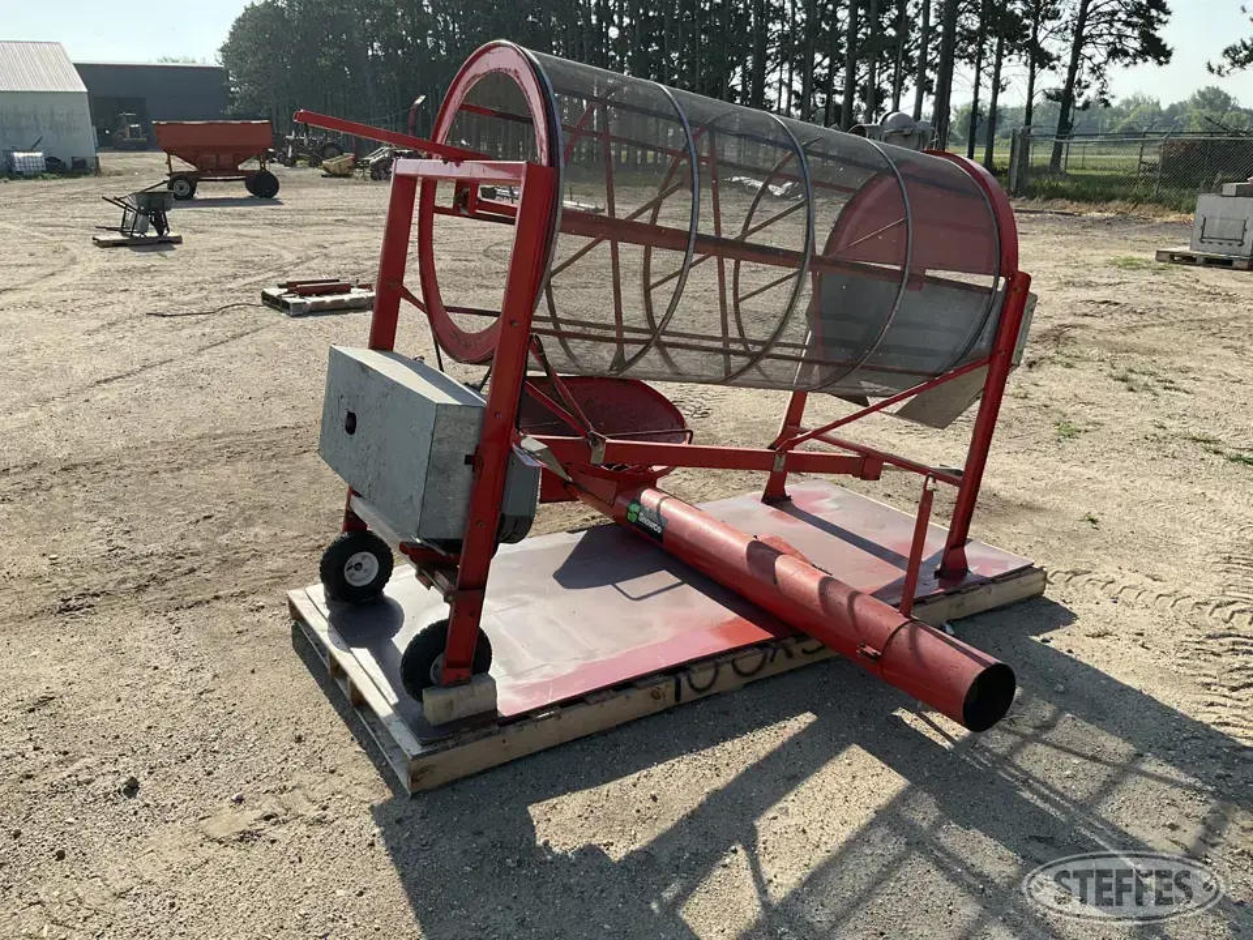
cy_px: 470
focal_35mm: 29
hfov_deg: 61.7
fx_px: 1050
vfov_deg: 48.2
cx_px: 626
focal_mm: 3
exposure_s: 1/1377
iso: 25
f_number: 1.8
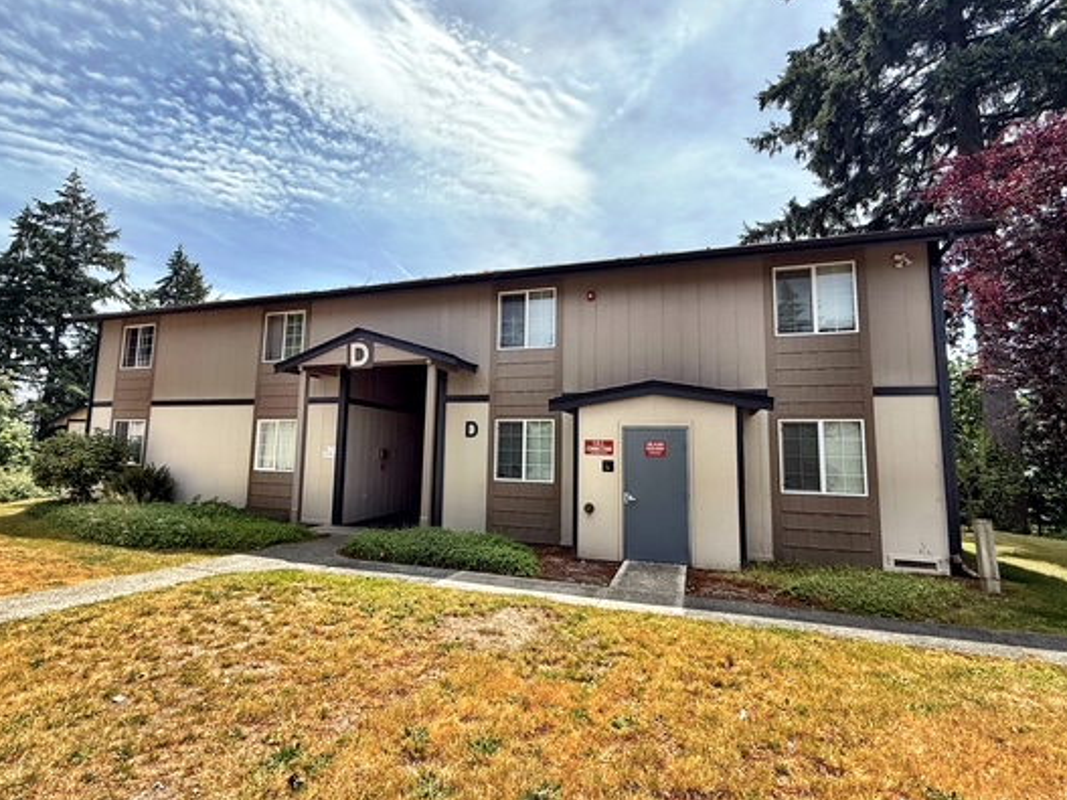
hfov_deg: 91.0
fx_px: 524
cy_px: 397
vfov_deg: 74.7
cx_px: 510
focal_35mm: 17
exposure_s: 1/3289
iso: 80
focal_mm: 2.22
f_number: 2.2
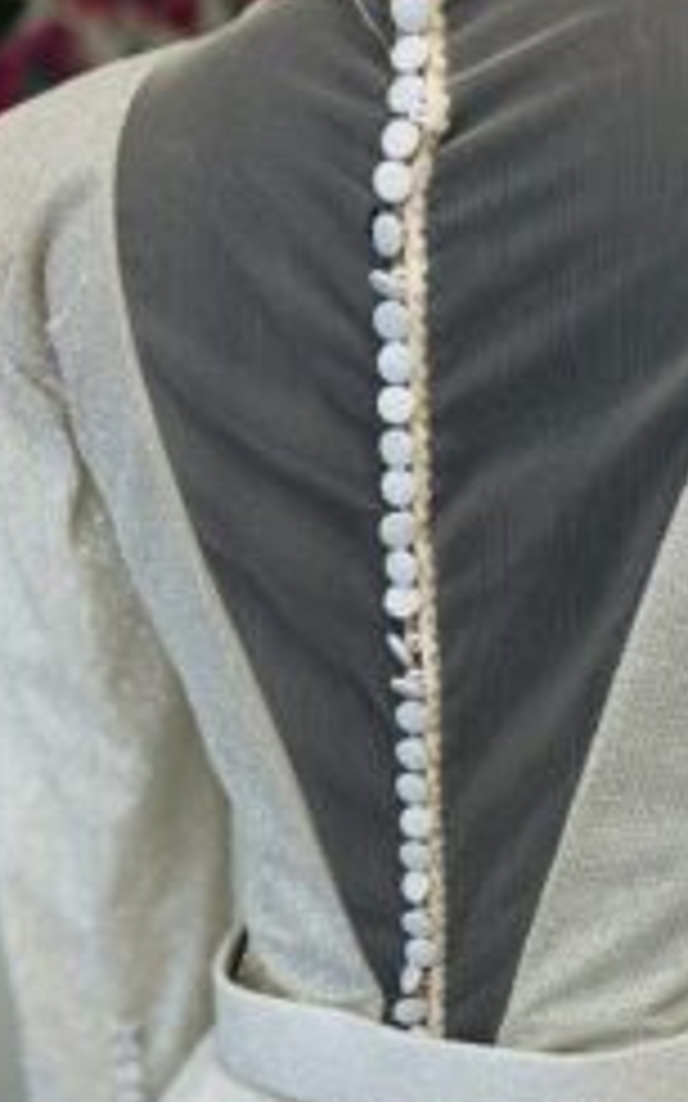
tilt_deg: -15.5
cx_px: 585
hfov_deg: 26.2
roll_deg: -0.1
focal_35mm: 48
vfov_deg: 40.6
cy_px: 834
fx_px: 1441
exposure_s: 1/100
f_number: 1.6
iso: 40
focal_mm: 5.1
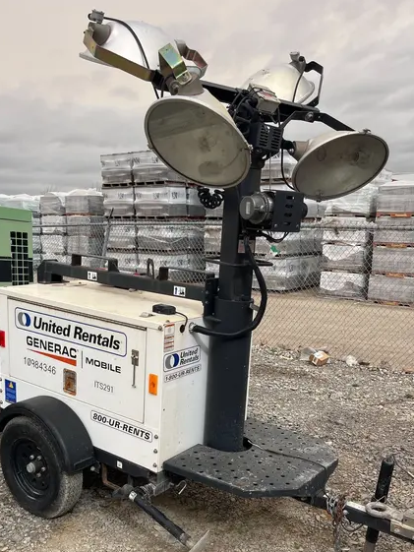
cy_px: 343
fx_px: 542
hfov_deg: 41.8
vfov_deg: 53.4
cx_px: 201
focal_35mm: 34
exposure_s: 1/2410
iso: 50
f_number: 1.6
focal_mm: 5.1
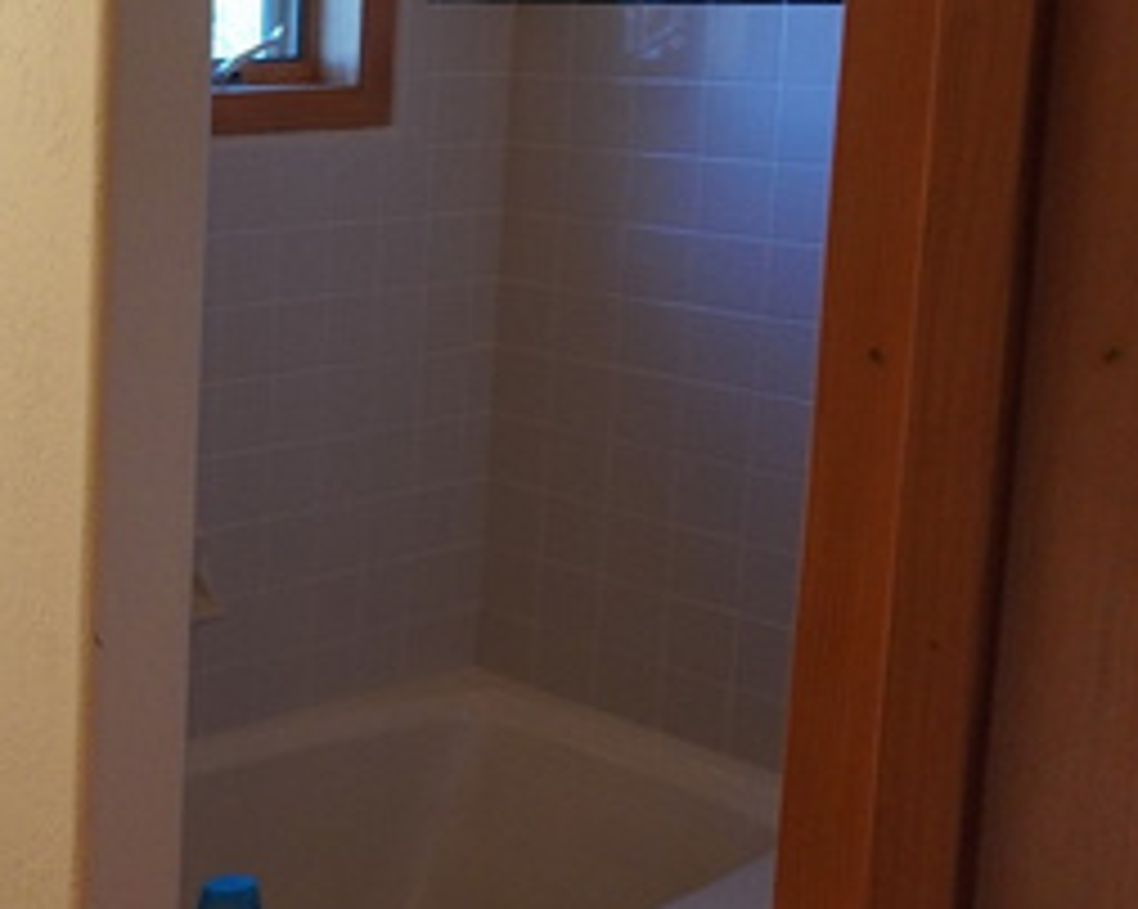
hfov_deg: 28.0
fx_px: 1918
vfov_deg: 26.4
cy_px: 259
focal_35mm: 57
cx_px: -292
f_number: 4
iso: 1000
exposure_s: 1/160
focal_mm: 16
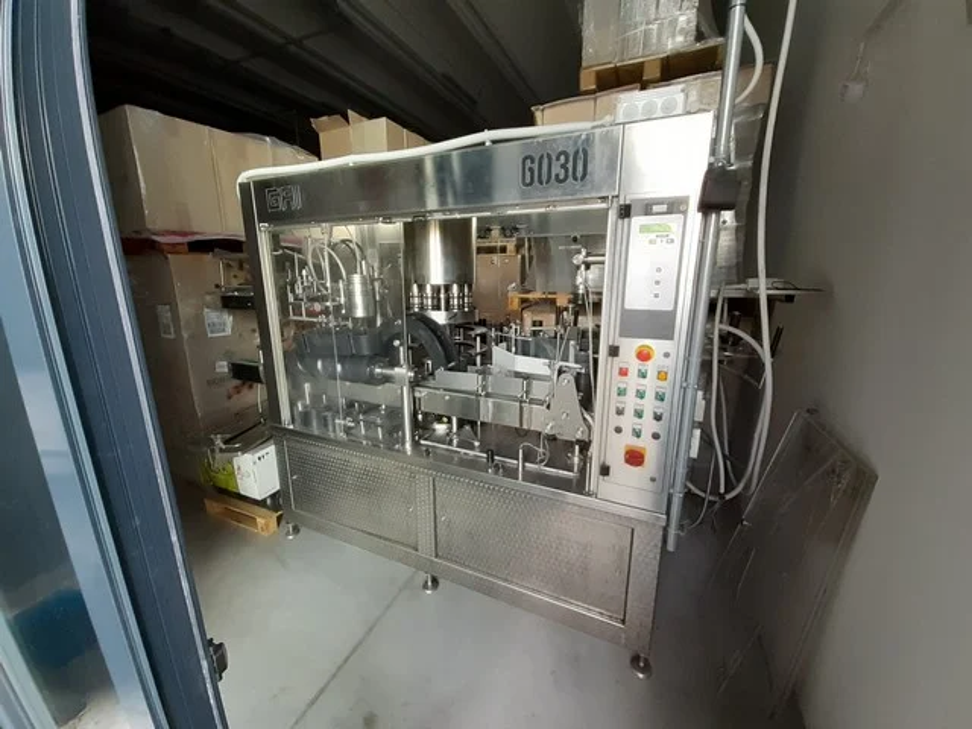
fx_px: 365
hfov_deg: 106.2
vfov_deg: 89.9
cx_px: 486
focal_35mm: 13
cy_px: 364
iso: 160
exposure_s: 1/50
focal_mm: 1.13
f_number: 2.2
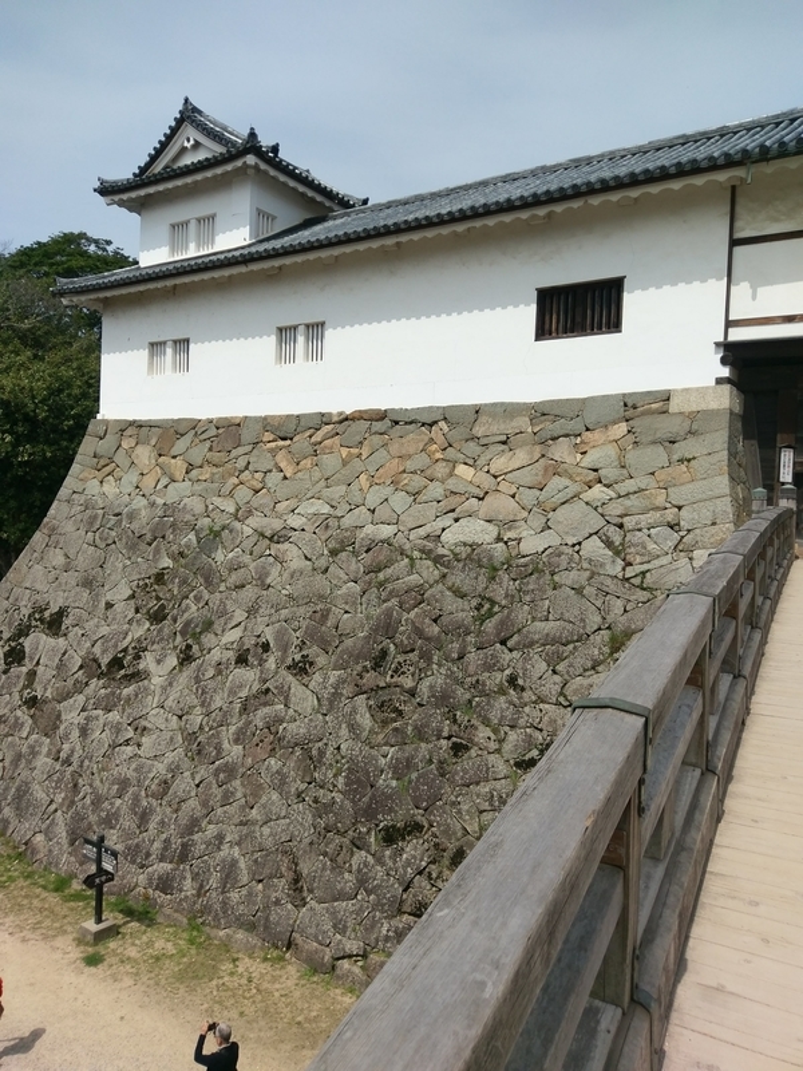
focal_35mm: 26
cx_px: 402
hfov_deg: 53.1
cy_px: 536
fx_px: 804
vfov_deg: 67.3
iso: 125
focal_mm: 4.58
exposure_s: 1/4364
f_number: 1.8
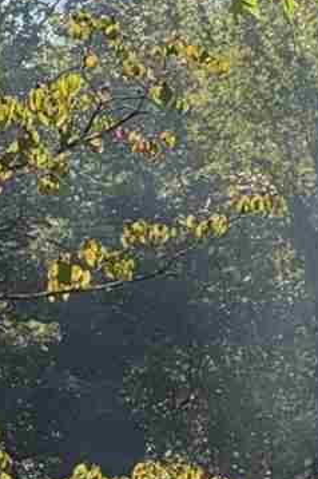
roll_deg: +0.0
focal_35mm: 277
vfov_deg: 7.4
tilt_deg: +6.8
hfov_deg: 4.8
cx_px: 850
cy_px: 516
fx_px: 3677
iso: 80
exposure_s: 1/2088
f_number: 1.8
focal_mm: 6.93
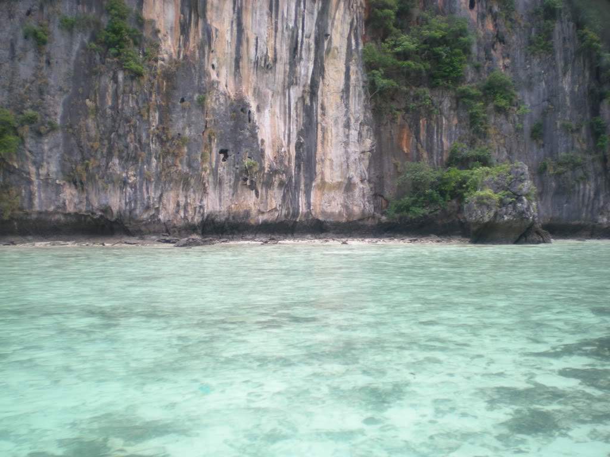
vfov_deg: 37.7
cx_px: 305
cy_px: 228
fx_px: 670
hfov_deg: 49.0
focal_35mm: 38
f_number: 3.1
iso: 50
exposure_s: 1/140
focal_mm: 6.3
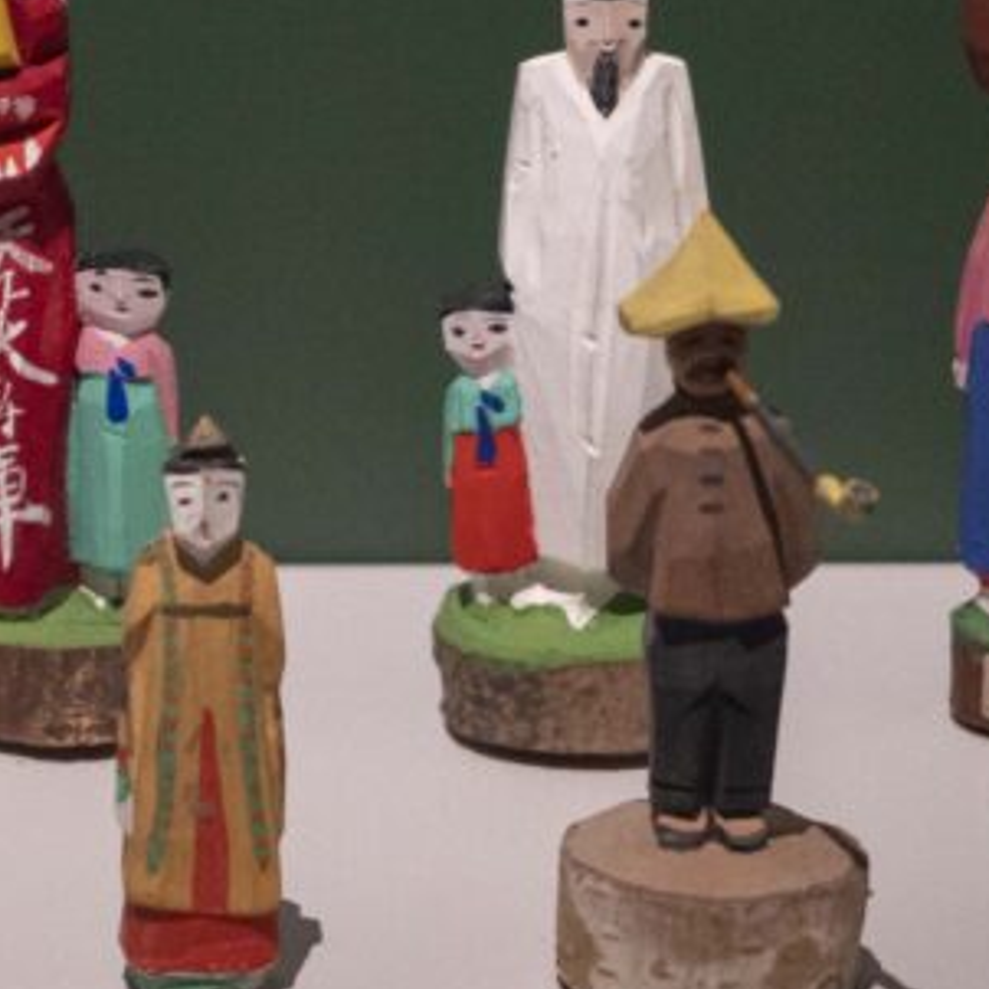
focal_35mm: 173
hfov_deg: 10.0
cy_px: 192
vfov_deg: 10.1
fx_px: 5592
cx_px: -10
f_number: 5.6
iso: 8000
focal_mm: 60
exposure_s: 1/160
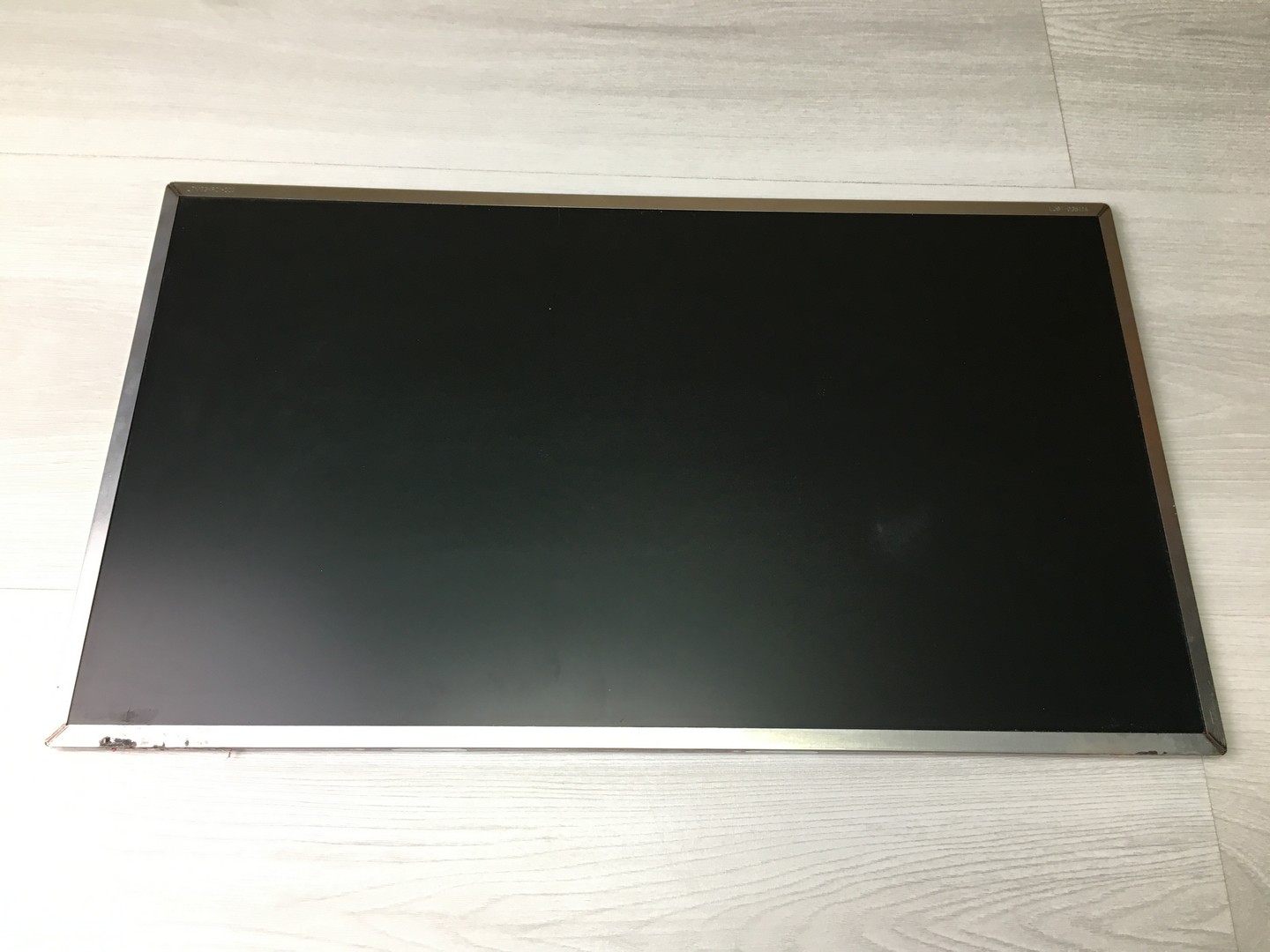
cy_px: 476
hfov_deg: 61.7
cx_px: 635
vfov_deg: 48.2
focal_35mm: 29
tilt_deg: -65.5
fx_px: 1064
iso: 25
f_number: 2.2
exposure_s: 1/33
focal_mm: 4.15
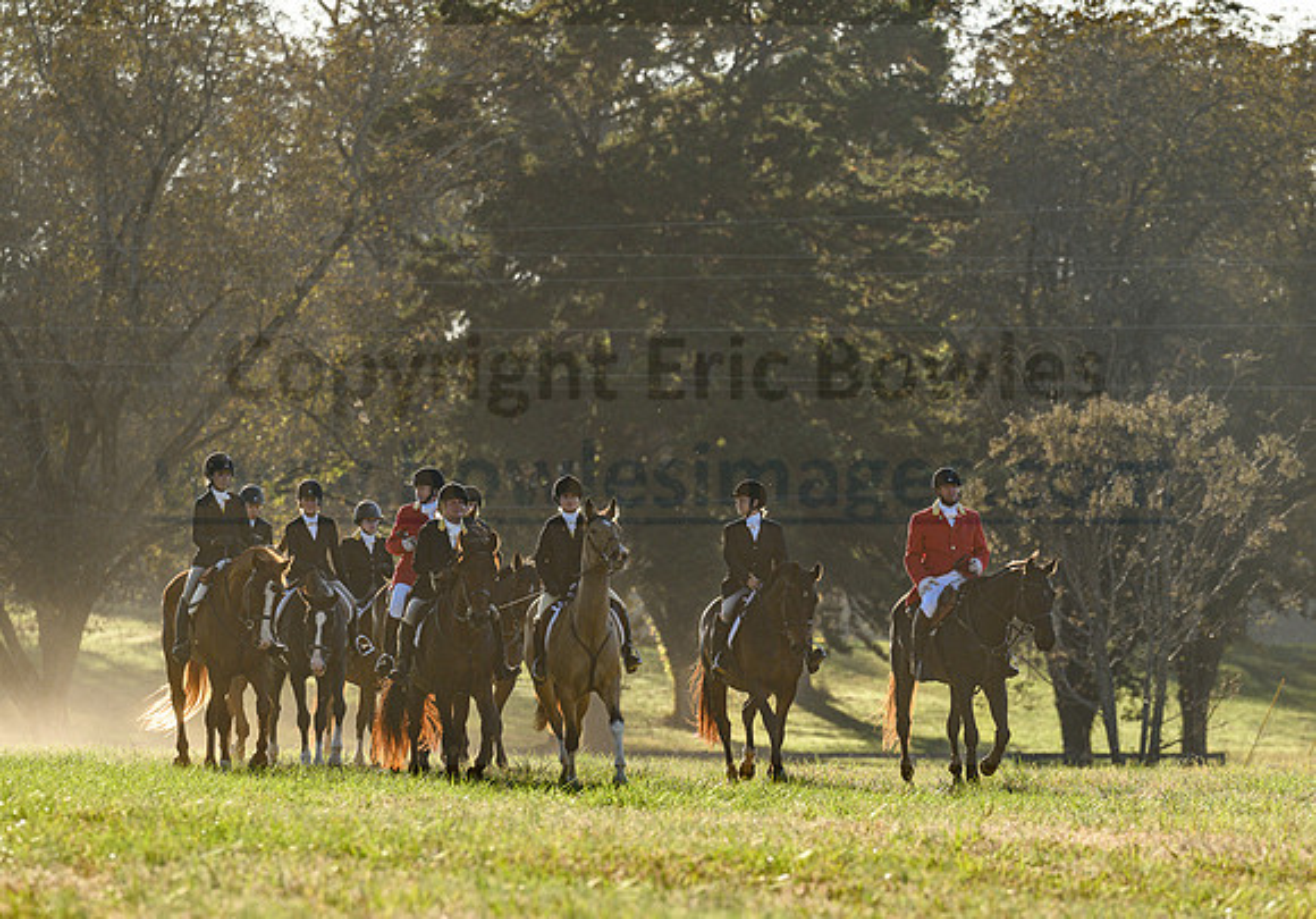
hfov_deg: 6.5
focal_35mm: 310
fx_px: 11506
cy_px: 623
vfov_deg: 4.6
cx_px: 754
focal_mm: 200
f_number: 4
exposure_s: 1/500
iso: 125
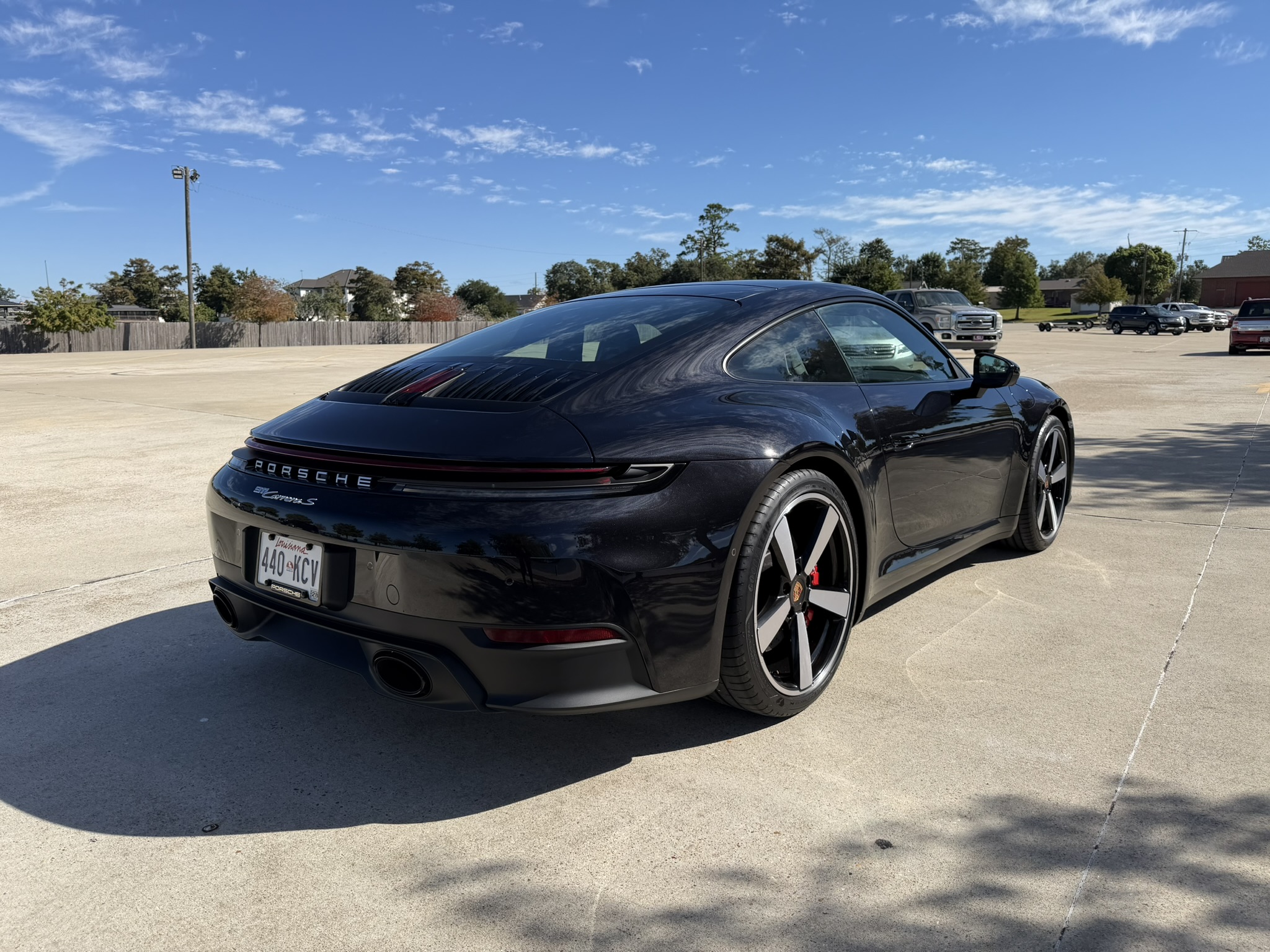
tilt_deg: -10.2
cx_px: 635
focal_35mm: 24
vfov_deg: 56.8
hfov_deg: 71.6
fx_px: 881
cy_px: 476
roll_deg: +0.7
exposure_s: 1/5319
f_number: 1.78
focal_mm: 6.76
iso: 80
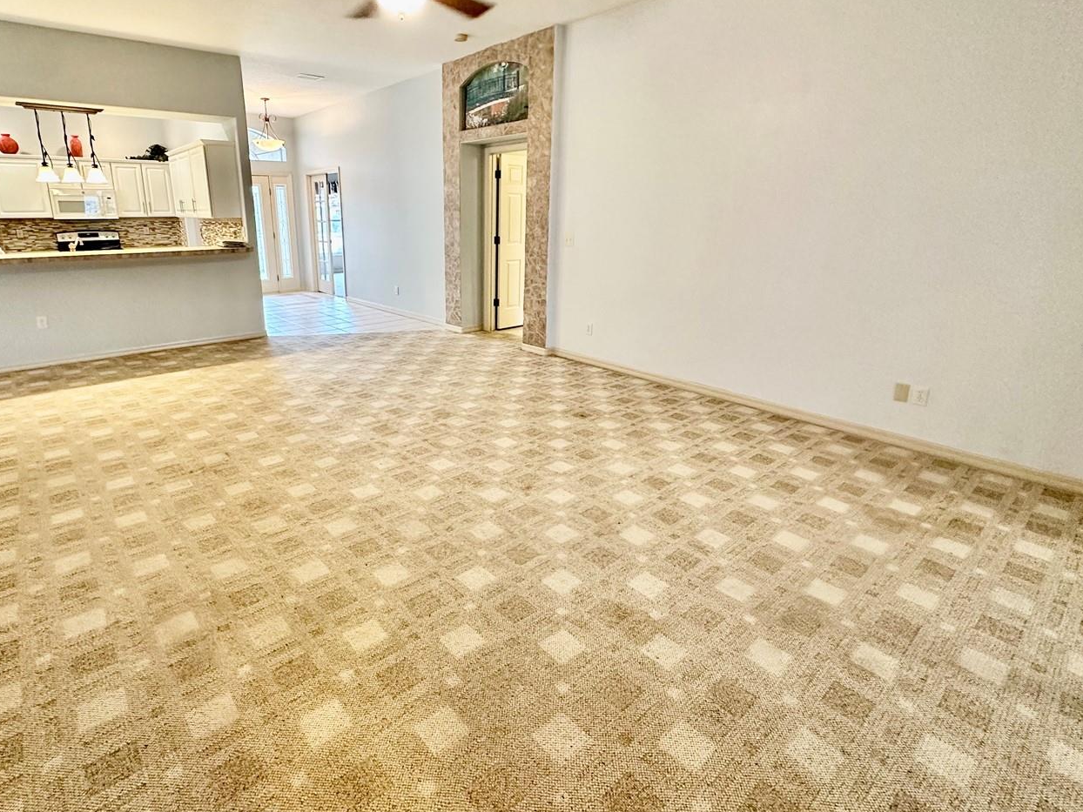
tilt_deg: -13.3
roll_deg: +0.5
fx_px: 563
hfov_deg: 87.2
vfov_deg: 71.2
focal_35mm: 18
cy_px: 350
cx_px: 468
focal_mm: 2.22
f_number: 2.2
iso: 500
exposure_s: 1/60
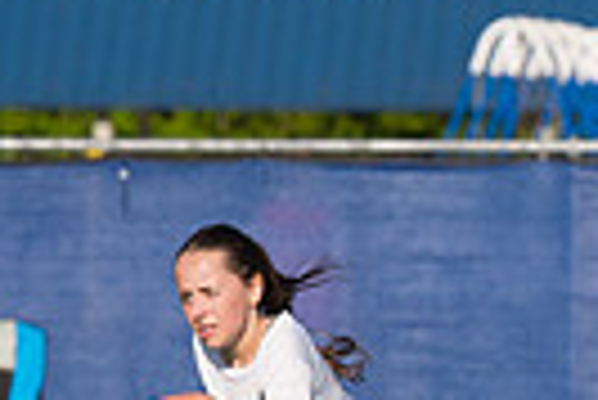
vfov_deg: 1.2
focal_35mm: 1175
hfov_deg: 1.8
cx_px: 895
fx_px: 19539
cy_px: 440
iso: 250
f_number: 5.6
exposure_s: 1/1600
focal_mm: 180
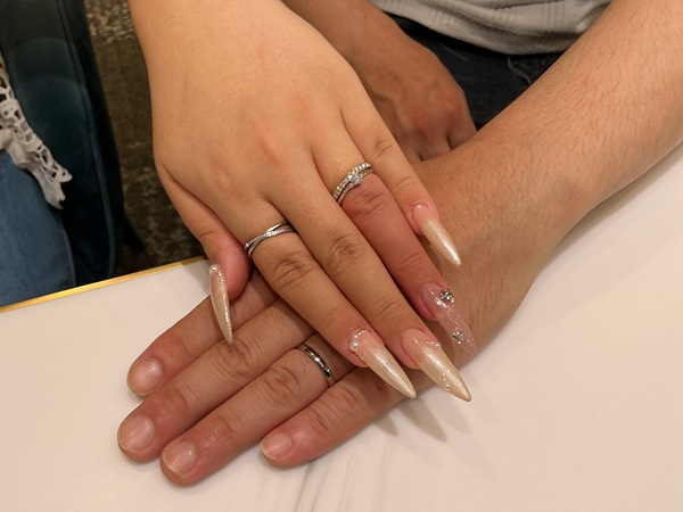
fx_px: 572
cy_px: 256
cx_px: 342
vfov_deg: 48.2
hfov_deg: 61.7
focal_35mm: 29
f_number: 1.8
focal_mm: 3
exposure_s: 1/140
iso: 20
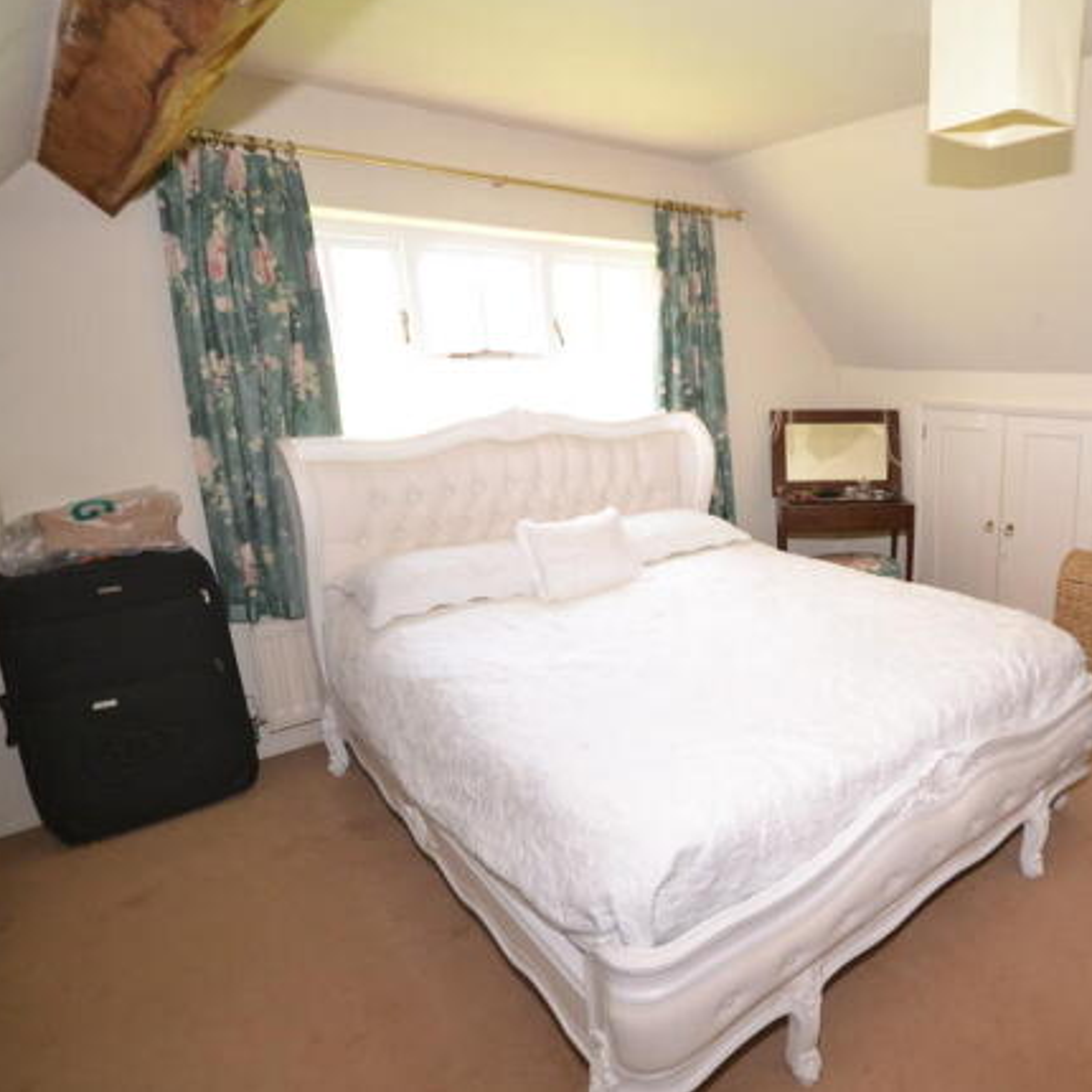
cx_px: 811
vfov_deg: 68.8
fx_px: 797
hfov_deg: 64.9
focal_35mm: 22
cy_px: 542
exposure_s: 1/60
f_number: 4.2
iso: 720
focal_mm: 11.5
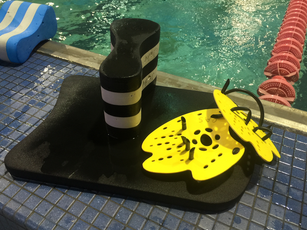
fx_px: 266
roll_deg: -0.6
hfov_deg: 60.0
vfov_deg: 46.8
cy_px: 113
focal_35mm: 30
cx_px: 150
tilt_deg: -40.1
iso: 40
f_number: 2.2
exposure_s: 1/30
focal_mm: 4.15
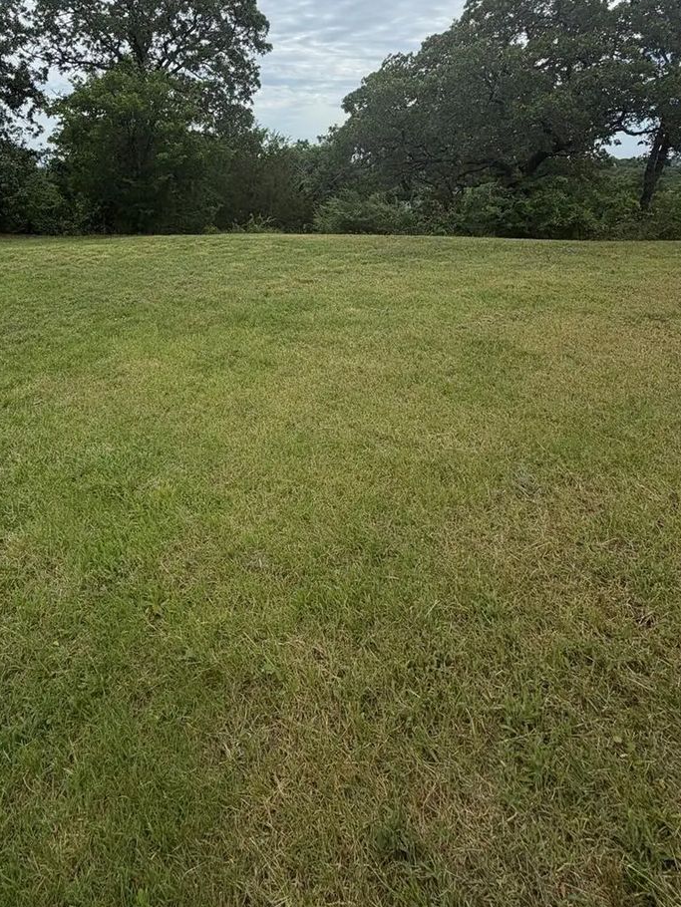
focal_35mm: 21
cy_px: 266
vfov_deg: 75.1
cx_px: 233
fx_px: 551
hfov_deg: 62.1
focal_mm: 2.22
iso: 20
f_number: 2.2
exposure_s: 1/888
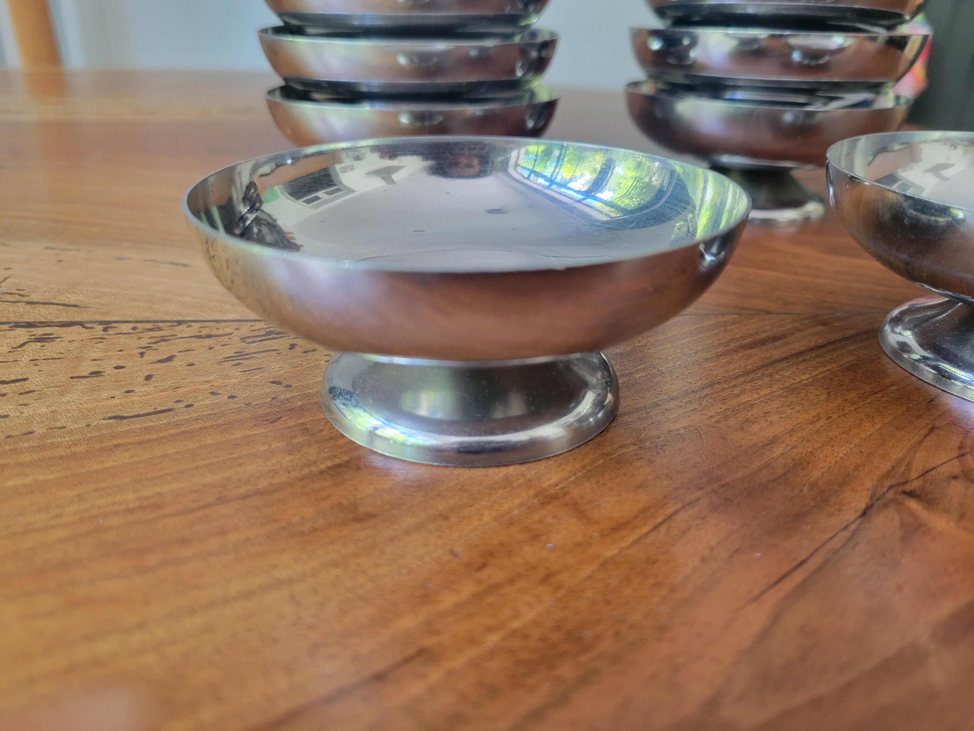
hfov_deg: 67.3
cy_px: 366
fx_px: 732
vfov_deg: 53.1
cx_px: 487
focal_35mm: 26
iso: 200
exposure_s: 1/60
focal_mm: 5.4
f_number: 1.8
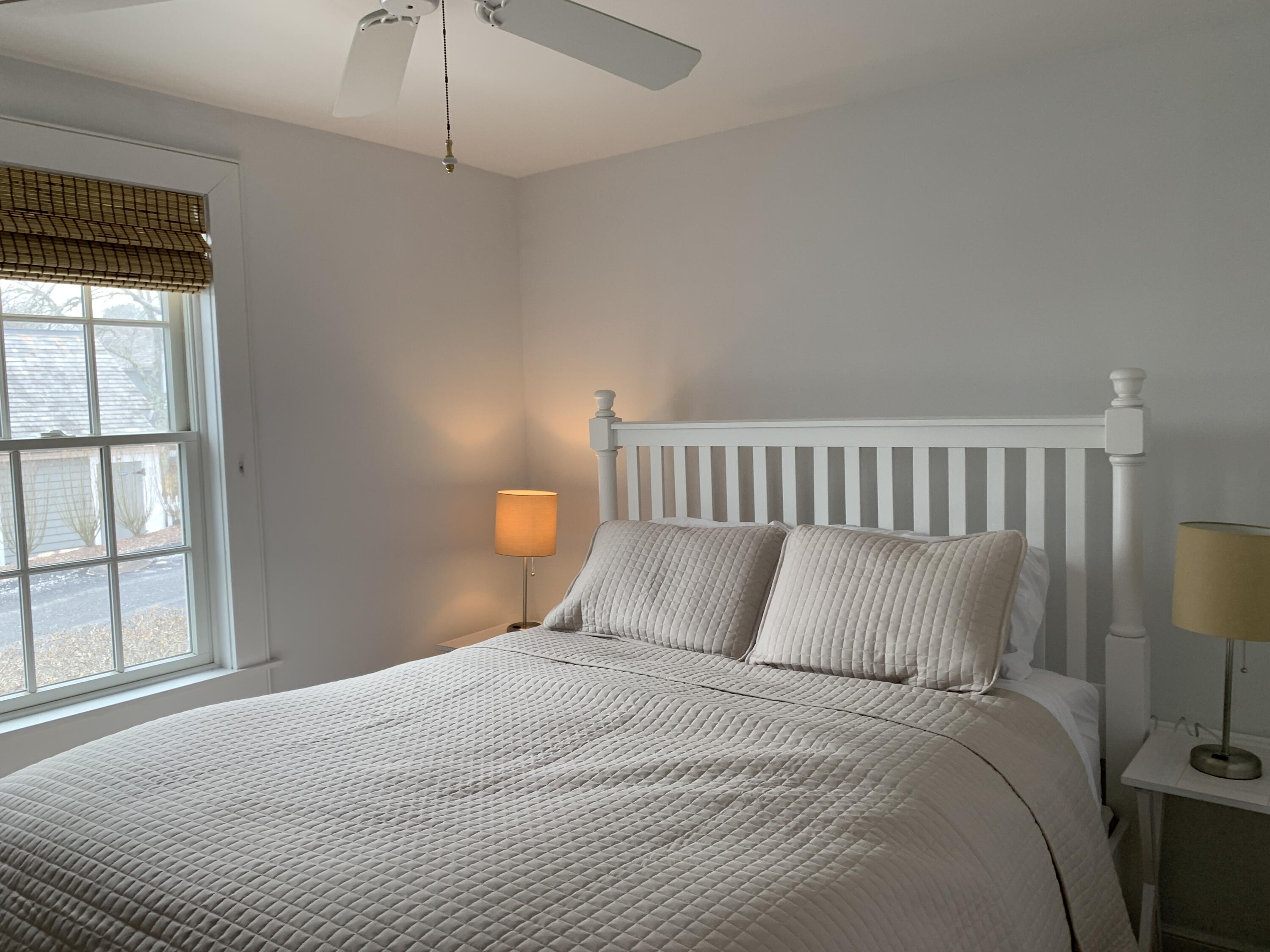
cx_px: 635
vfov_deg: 53.1
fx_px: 954
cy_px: 476
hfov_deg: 67.3
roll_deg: +1.4
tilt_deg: -3.6
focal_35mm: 26
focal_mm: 4.25
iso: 50
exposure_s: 1/60
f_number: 1.8
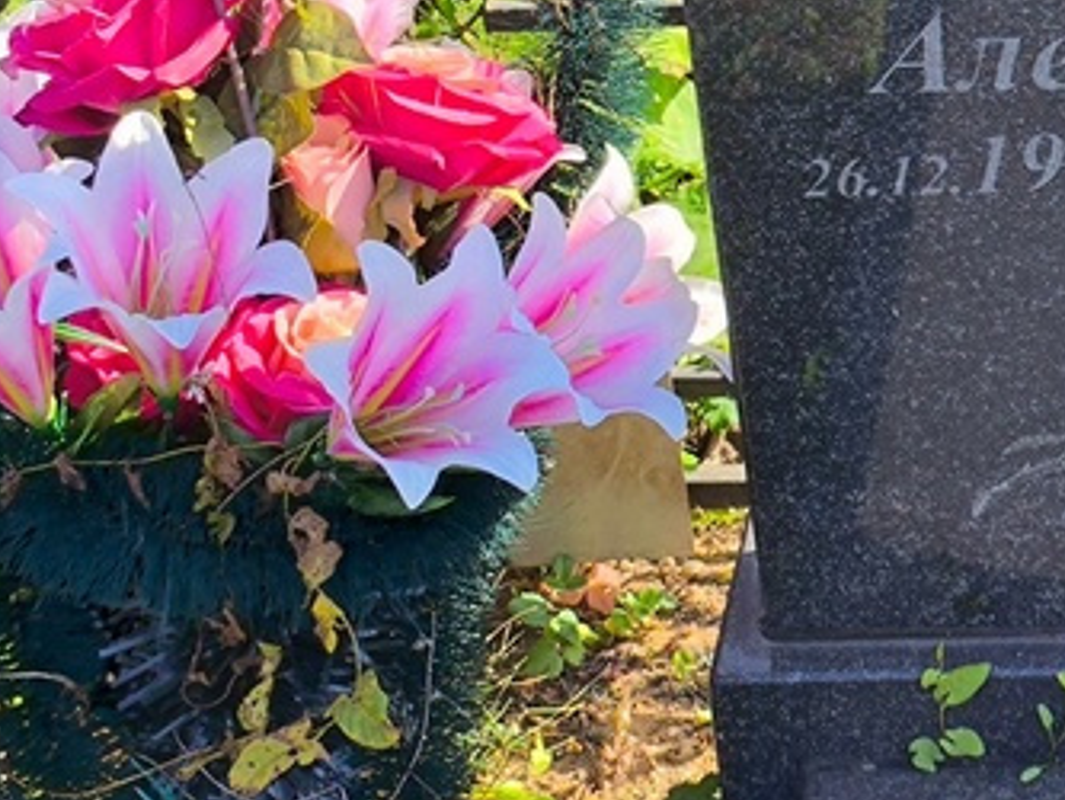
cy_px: -70
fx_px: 3693
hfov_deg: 15.9
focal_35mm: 120
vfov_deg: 12.2
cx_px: 1201
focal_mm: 4.71
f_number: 1.7
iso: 50
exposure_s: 1/550
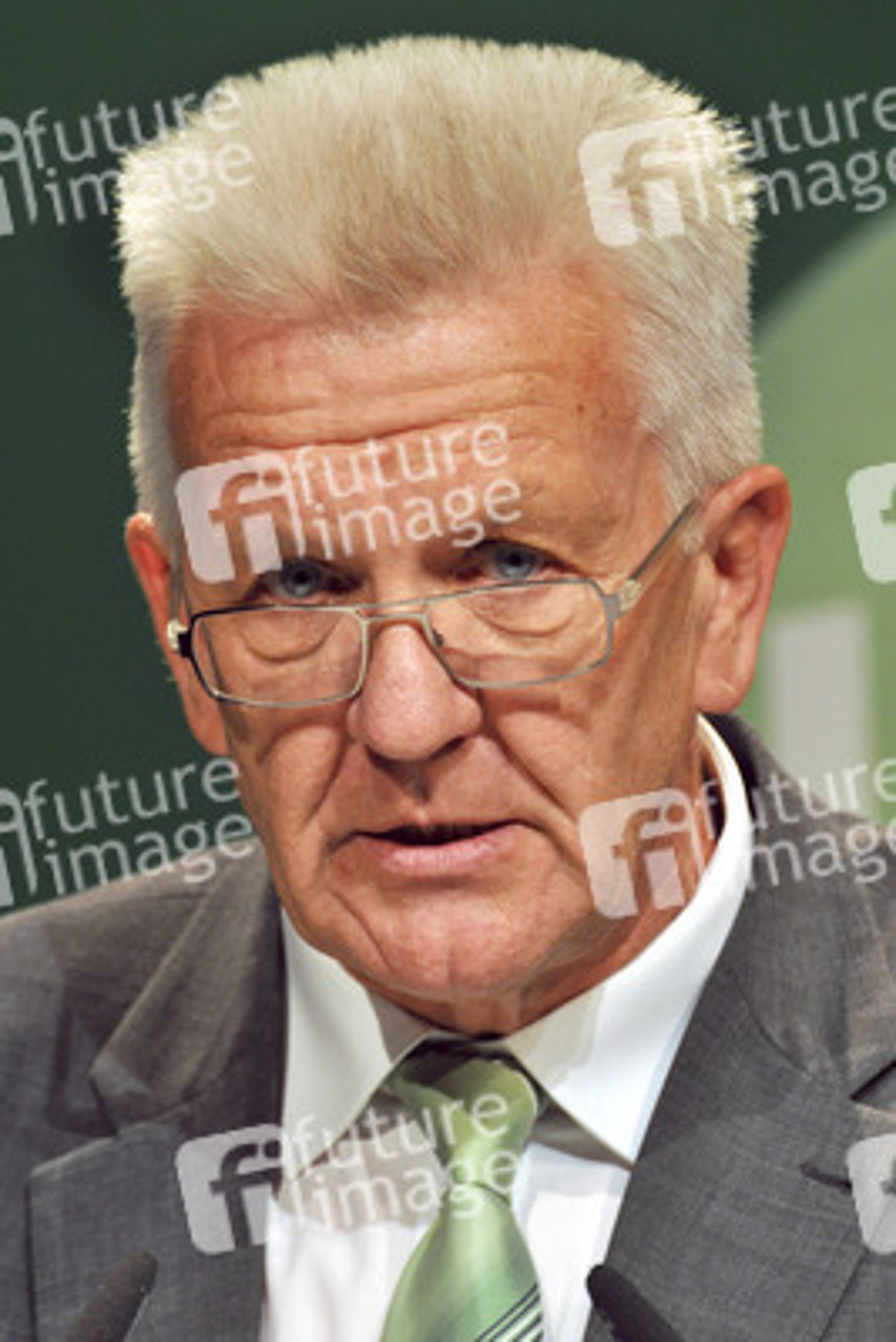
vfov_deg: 4.6
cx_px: 448
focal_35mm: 450
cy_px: 671
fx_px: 16784
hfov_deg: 3.1
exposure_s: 1/160
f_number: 6.3
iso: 800
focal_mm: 300
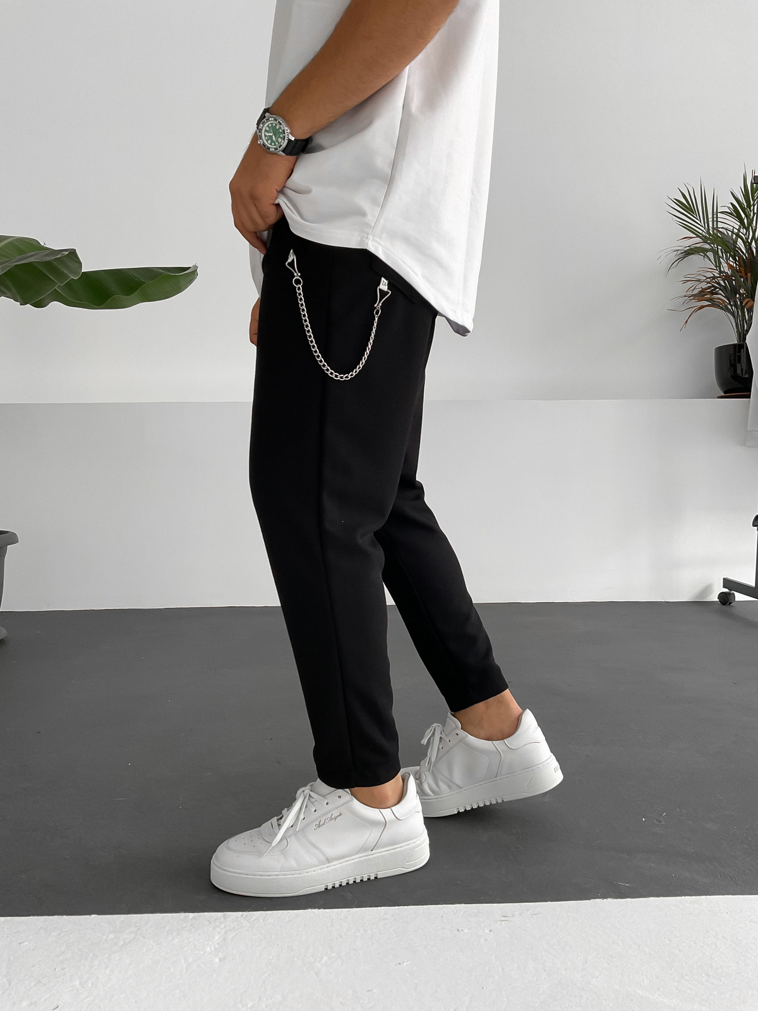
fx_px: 847
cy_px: 506
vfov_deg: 61.7
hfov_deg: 48.2
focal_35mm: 29
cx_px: 379
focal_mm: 3
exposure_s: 1/120
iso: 64
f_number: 1.8
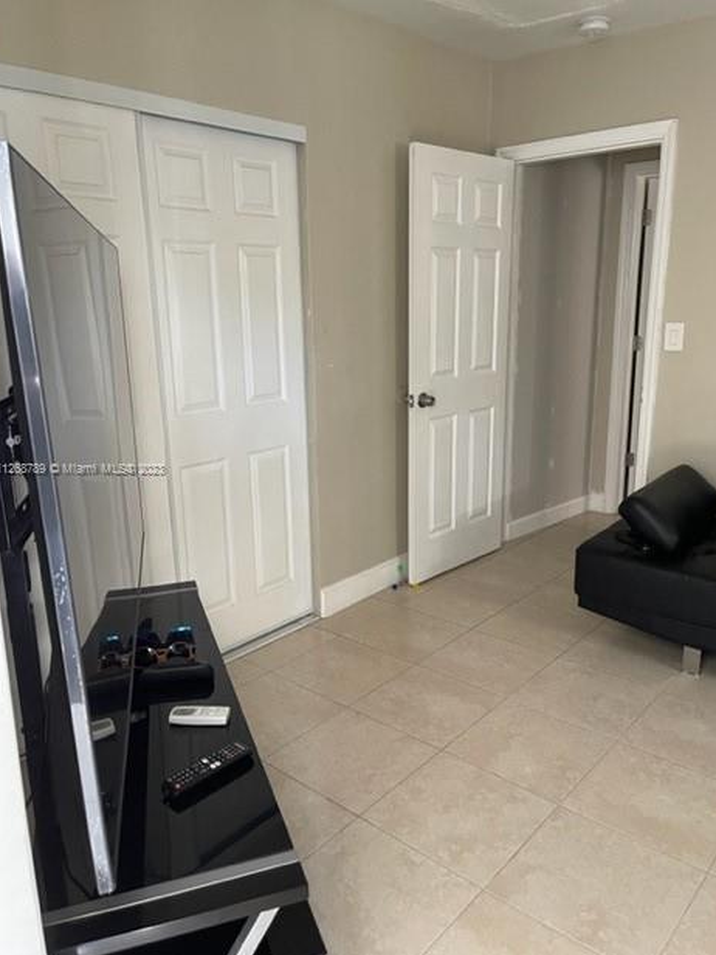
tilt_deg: -13.2
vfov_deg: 65.3
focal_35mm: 27
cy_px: 470
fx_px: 745
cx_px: 358
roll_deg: +1.3
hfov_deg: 51.4
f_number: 1.6
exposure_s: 1/60
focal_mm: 5.1
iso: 250
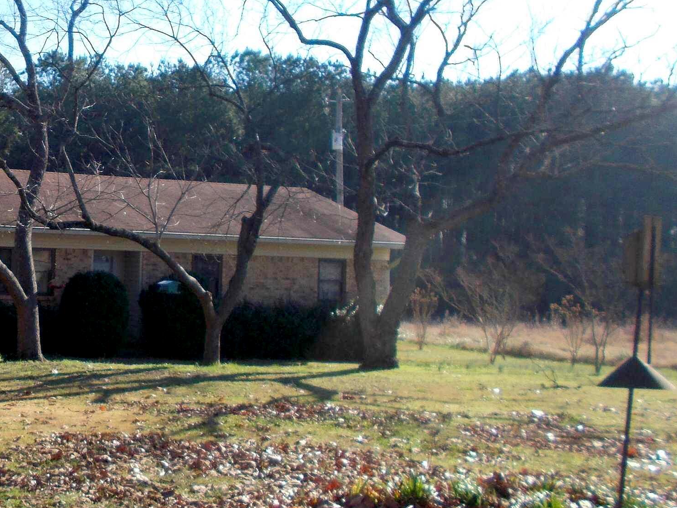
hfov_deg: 32.6
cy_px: 211
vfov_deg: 27.0
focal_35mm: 54
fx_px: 1056
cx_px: -1
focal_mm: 4.6
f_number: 3.2
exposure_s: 1/400
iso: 80
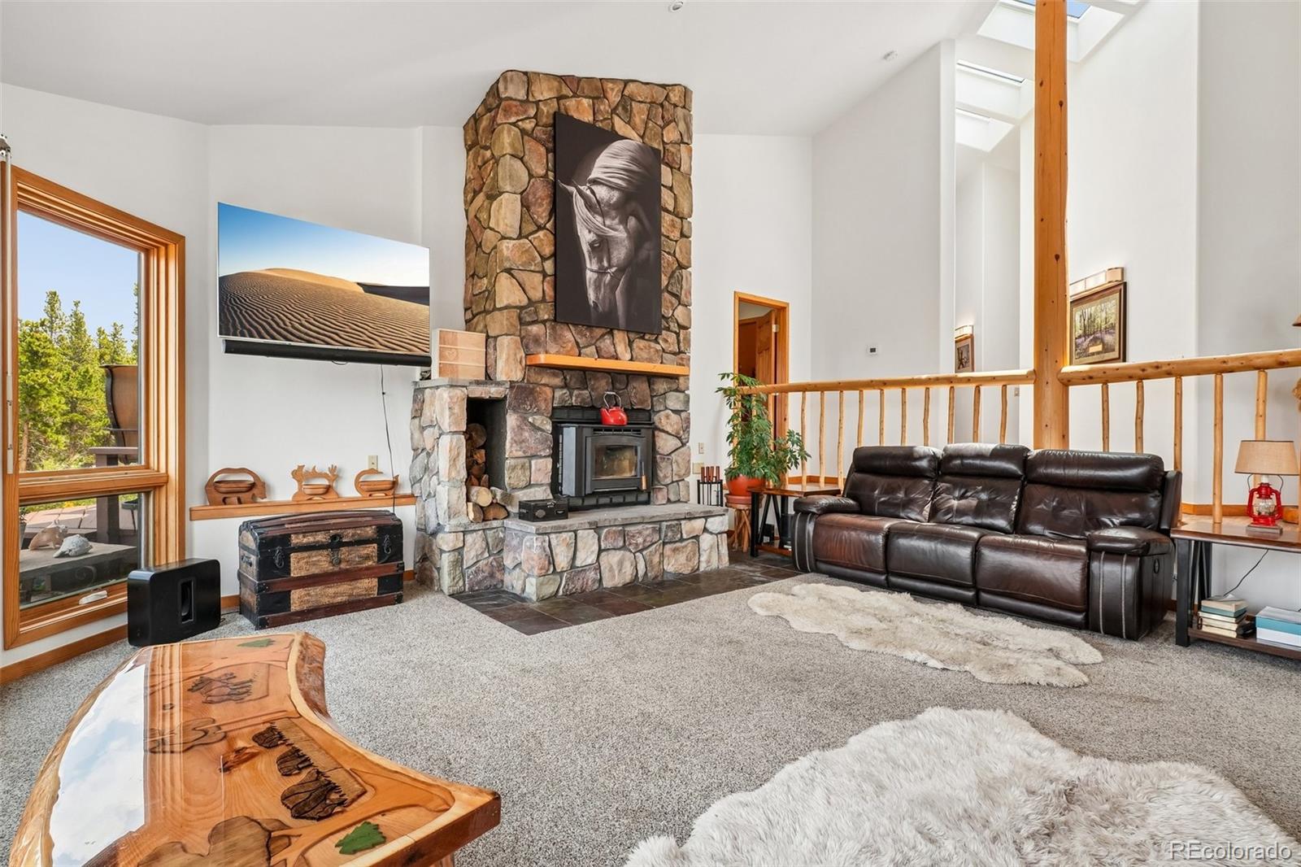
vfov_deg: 72.0
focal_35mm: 16
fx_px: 596
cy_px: 434
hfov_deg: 95.0
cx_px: 650
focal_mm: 11
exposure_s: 1/30
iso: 160
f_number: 8
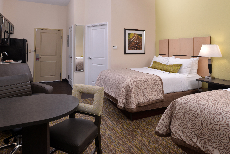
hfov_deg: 73.7
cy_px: 77
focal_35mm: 24
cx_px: 115
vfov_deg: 53.2
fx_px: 153
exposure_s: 1/3
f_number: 13
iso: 640
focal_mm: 24
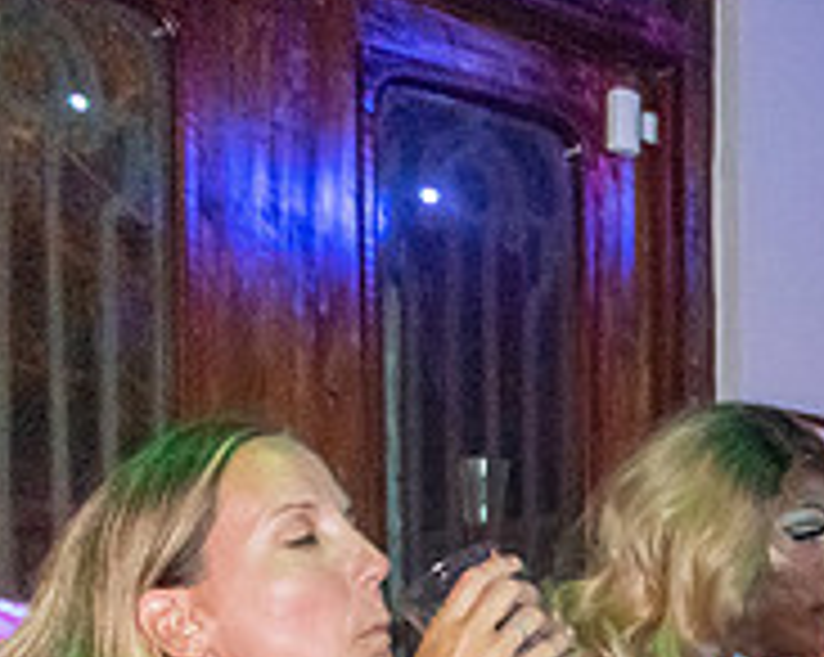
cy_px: 839
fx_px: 1973
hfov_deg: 22.1
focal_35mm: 81
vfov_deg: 17.8
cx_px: 932
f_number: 3.5
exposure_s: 1/60
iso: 6400
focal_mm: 18
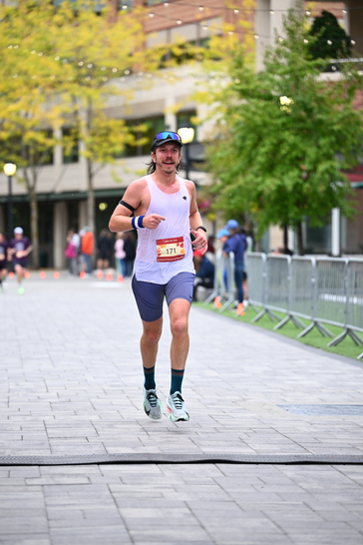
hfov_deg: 11.3
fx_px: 1830
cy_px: 272
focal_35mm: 121
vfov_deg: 16.9
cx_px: 181
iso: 1250
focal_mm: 120
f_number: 2.8
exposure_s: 1/1250
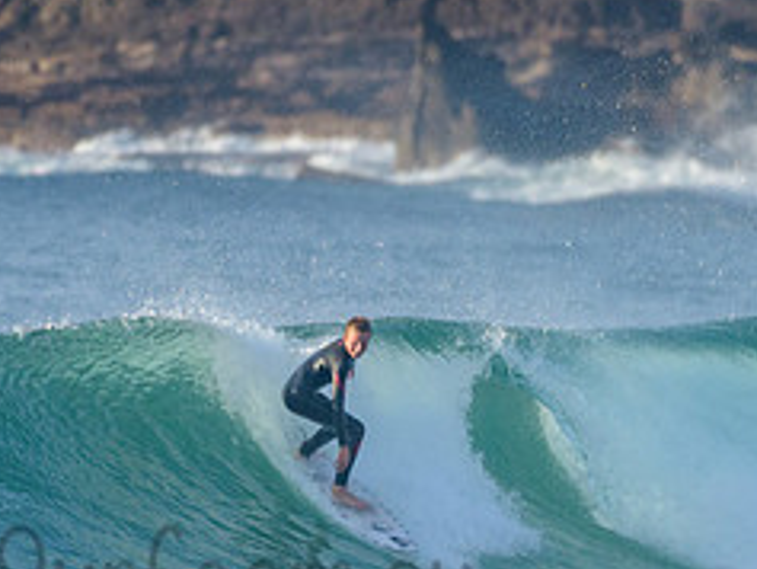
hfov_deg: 1.4
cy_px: 427
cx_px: 335
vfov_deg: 1.0
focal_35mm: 1445
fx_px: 31616
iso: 500
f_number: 5.6
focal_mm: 500
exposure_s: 1/2000
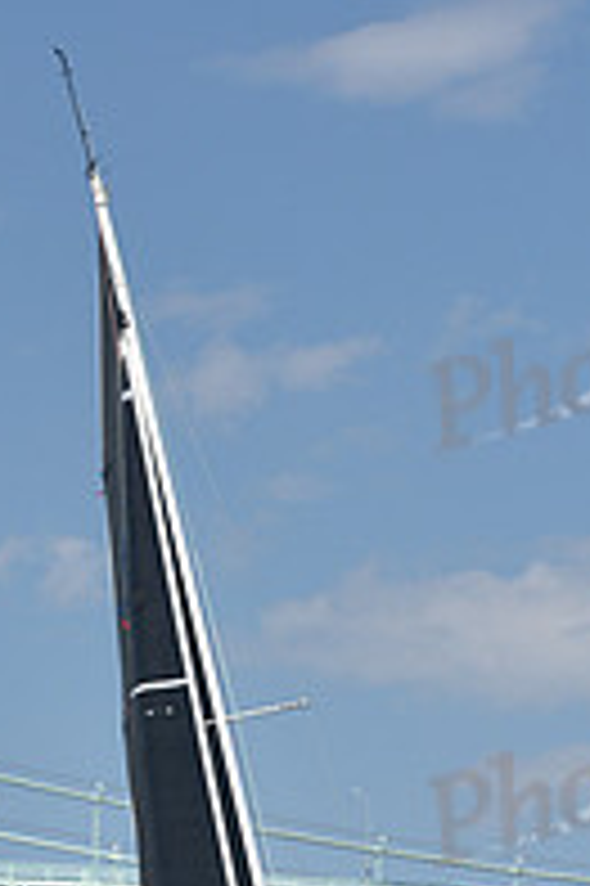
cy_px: 1048
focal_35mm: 301
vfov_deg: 6.8
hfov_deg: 4.6
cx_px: 196
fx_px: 7412
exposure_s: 1/1000
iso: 250
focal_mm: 102
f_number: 5.6
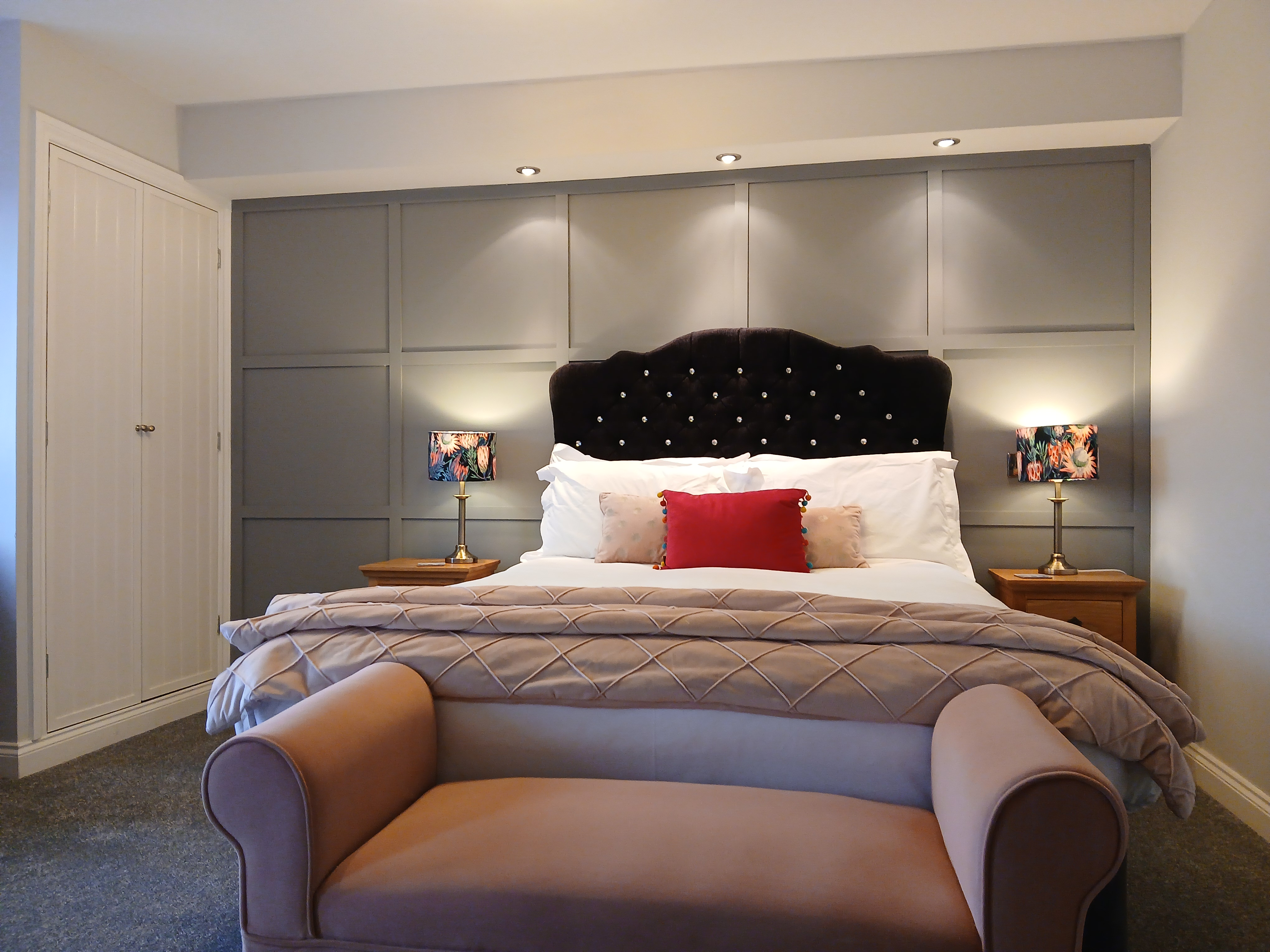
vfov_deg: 53.1
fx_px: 954
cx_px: 635
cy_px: 476
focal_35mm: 26
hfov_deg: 67.3
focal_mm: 3.98
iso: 200
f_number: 1.8
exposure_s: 1/50
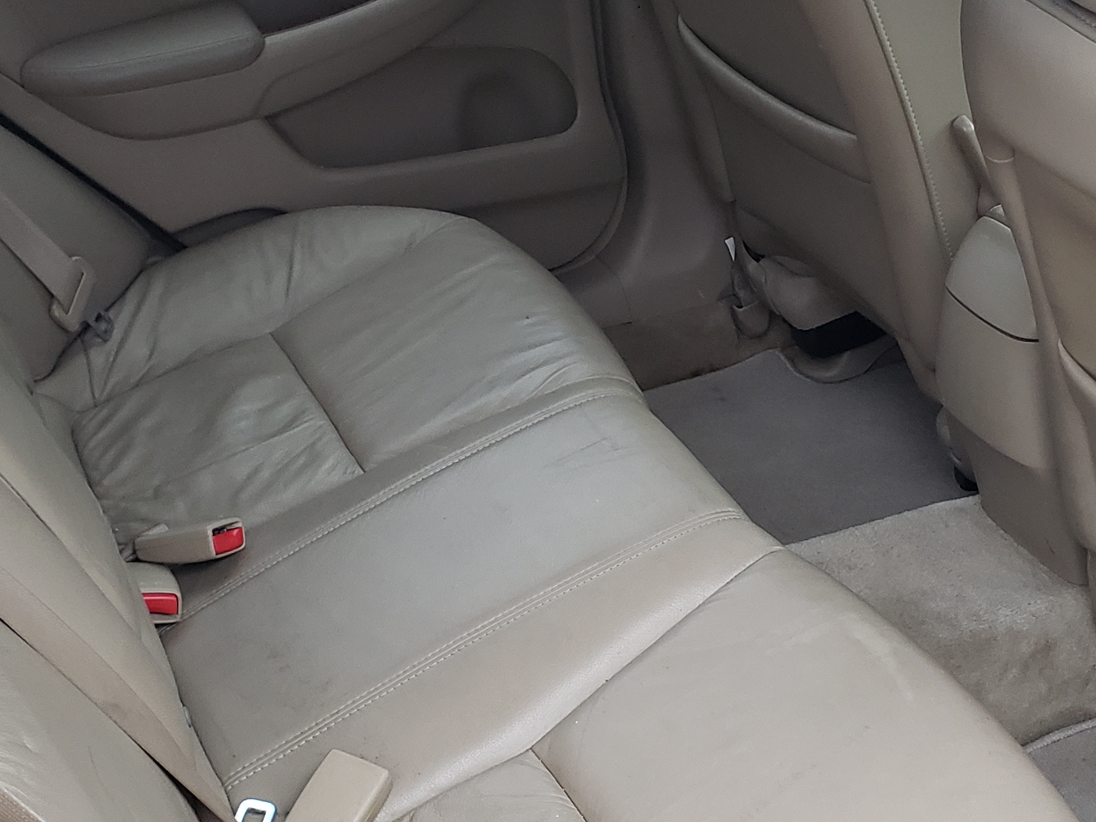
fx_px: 1868
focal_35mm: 59
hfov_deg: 32.5
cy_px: 547
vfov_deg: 24.7
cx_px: 683
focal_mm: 4.3
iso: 320
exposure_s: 1/60
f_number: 2.4
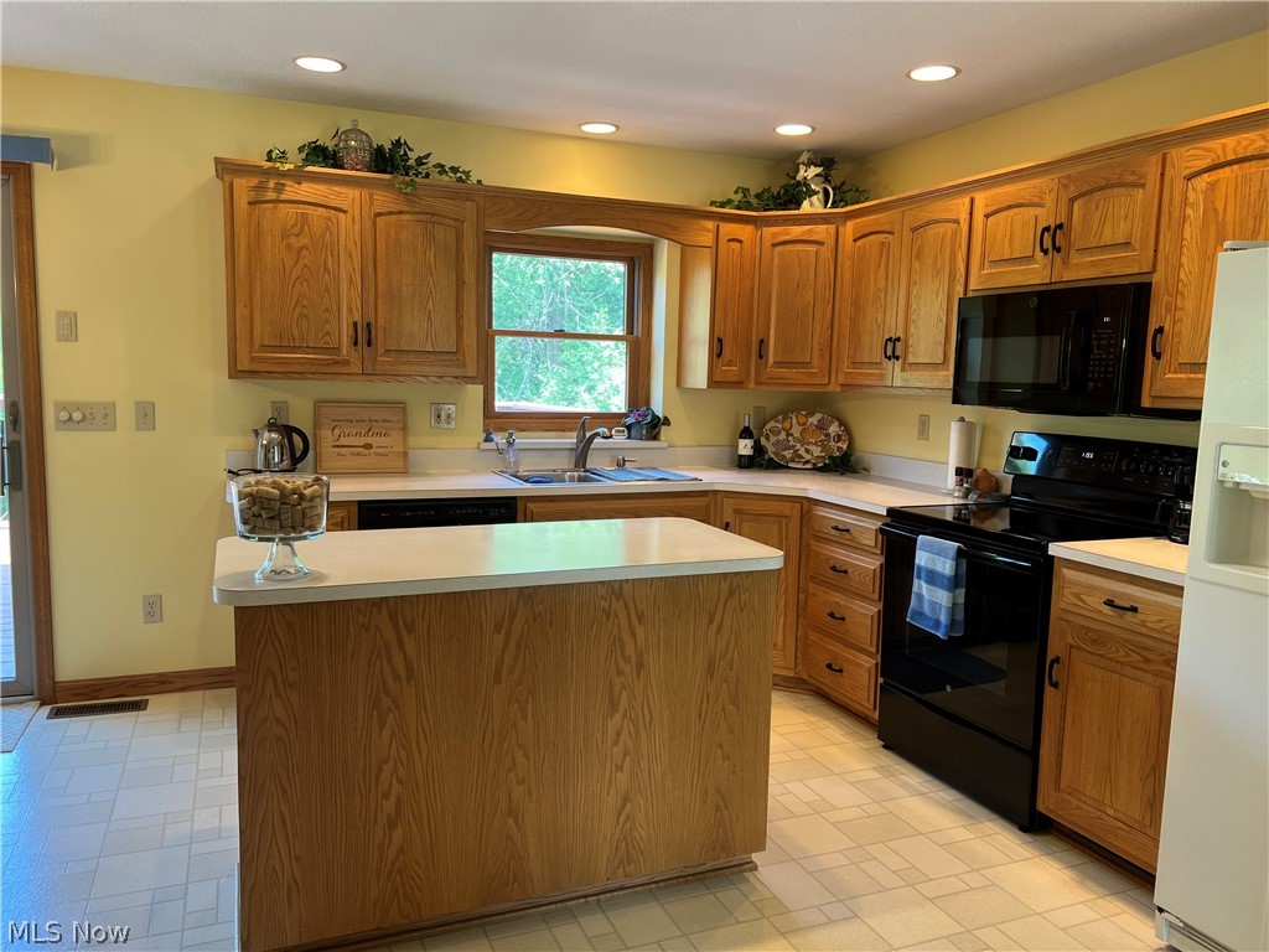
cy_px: 476
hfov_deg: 67.3
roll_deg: -1.1
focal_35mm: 26
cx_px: 634
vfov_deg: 53.1
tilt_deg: -6.6
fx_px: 953
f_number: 1.5
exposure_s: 1/60
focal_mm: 5.7
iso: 64
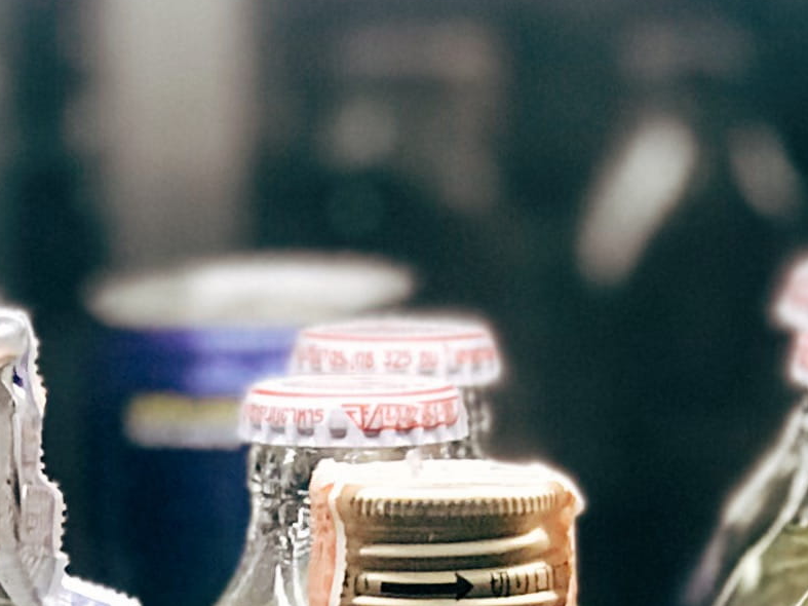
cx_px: 367
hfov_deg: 6.8
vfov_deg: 5.1
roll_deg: -0.6
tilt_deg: -8.8
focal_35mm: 292
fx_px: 6815
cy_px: 816
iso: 160
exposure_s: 1/50
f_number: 2.8
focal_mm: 6.6
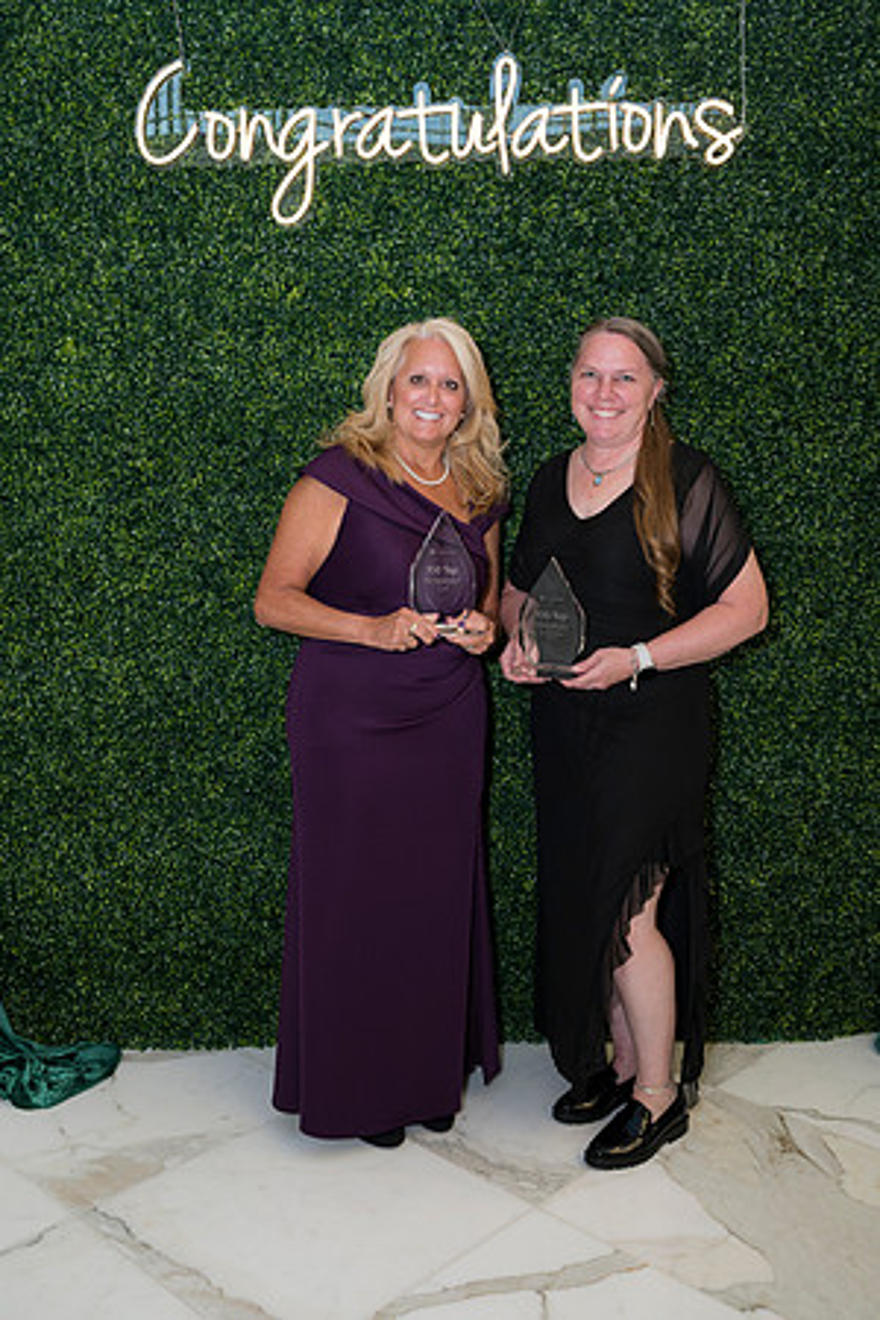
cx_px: 440
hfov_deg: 38.9
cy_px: 660
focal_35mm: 34
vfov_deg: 55.8
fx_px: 1247
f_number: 5
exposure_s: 1/160
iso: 400
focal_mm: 34
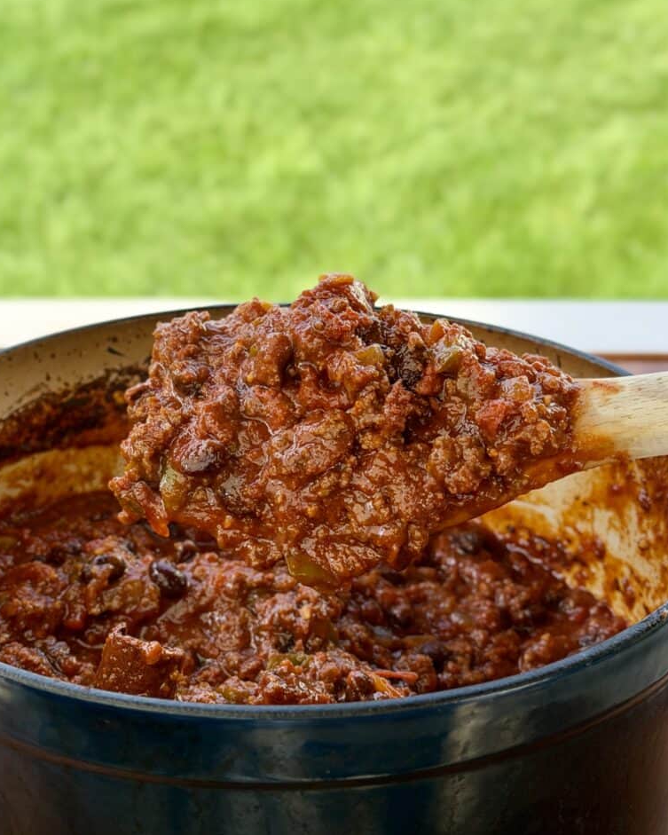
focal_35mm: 51
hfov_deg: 29.7
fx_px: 1260
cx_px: 330
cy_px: 434
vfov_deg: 36.6
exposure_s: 1/1041
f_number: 1.78
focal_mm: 6.76
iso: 64
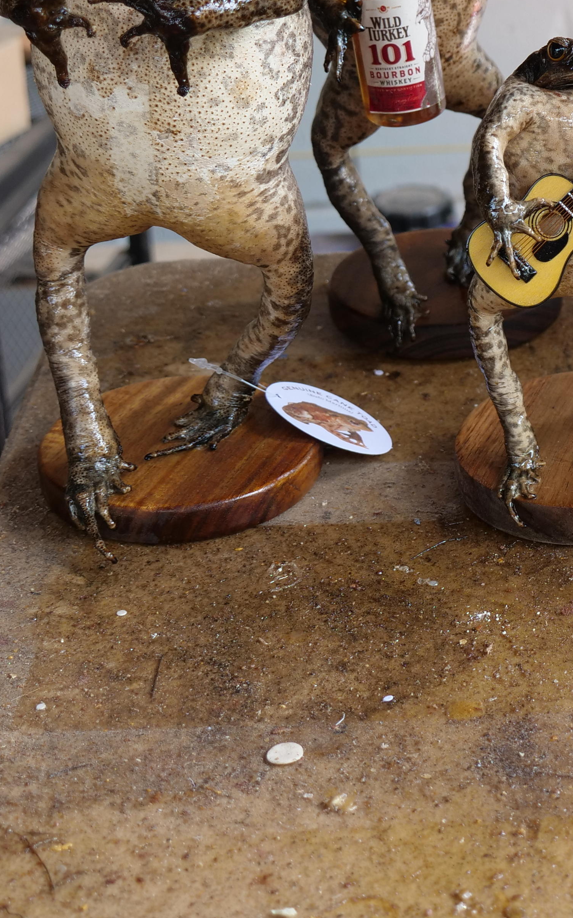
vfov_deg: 22.2
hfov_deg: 13.5
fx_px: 2324
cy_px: 309
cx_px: 779
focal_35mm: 93
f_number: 3.5
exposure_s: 1/200
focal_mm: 21
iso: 200
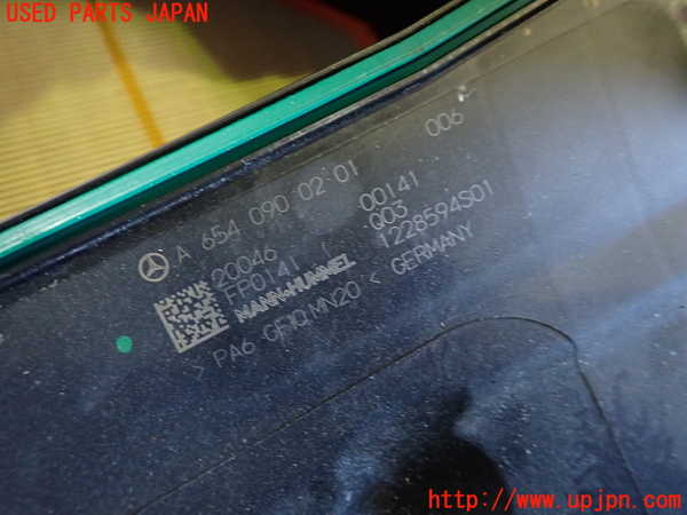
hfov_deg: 69.4
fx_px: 496
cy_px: 258
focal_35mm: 25
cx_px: 344
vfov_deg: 54.9
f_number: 2
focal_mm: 4.5
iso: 500
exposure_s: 1/30
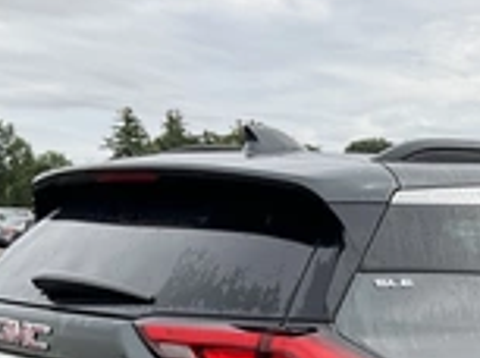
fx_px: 1051
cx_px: 436
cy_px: 421
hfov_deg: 24.9
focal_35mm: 76
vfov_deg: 18.4
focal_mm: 3
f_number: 1.8
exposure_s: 1/962
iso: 25
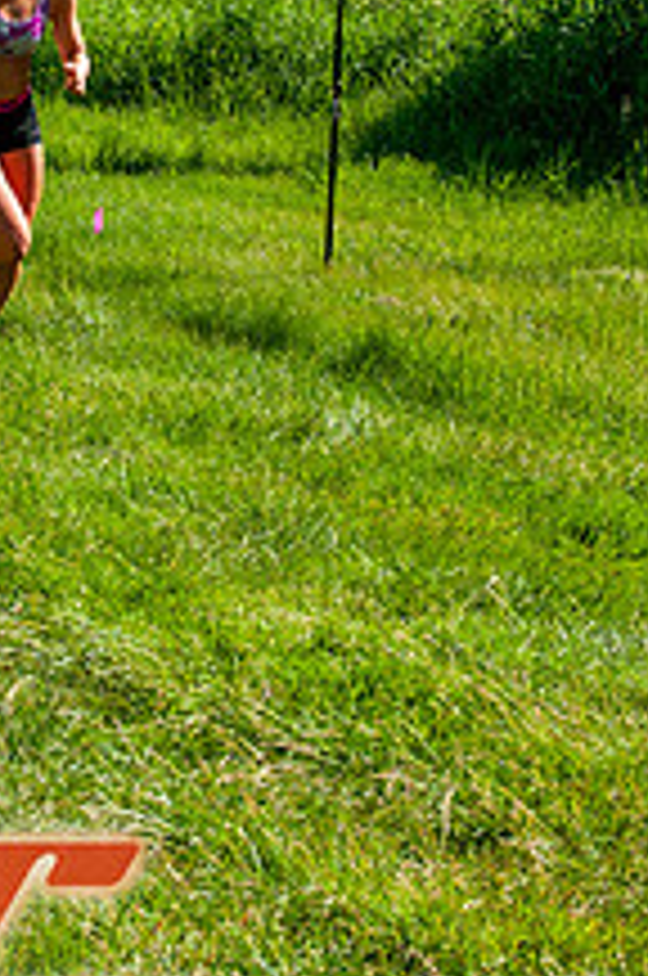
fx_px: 2871
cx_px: 65
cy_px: 135
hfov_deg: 12.8
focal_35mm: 106
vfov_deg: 19.0
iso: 200
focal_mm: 34
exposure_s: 1/400
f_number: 8
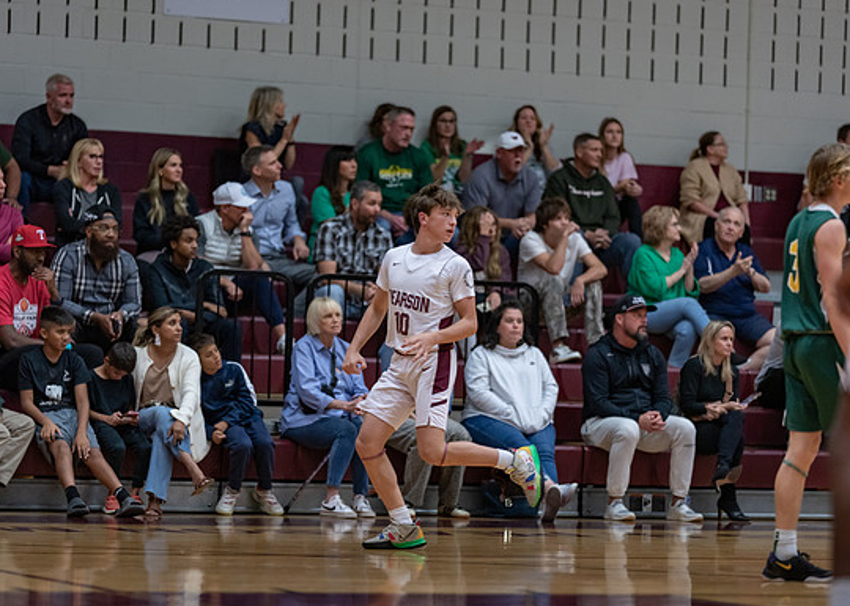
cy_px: 315
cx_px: 409
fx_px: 3667
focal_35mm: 152
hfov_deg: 13.2
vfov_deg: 9.4
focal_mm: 135
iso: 1250
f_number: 1.8
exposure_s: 1/1000
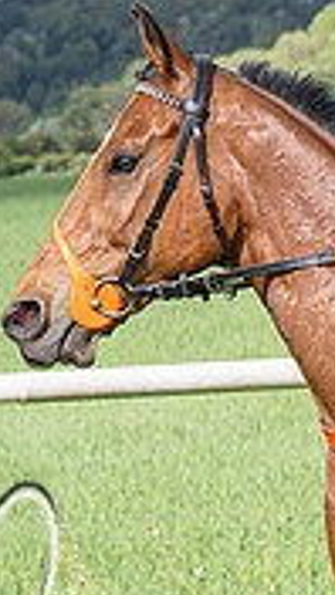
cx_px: 354
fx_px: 6711
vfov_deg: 5.1
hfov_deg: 2.9
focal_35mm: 425
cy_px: 515
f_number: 5
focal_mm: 70
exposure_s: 1/2500
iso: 400
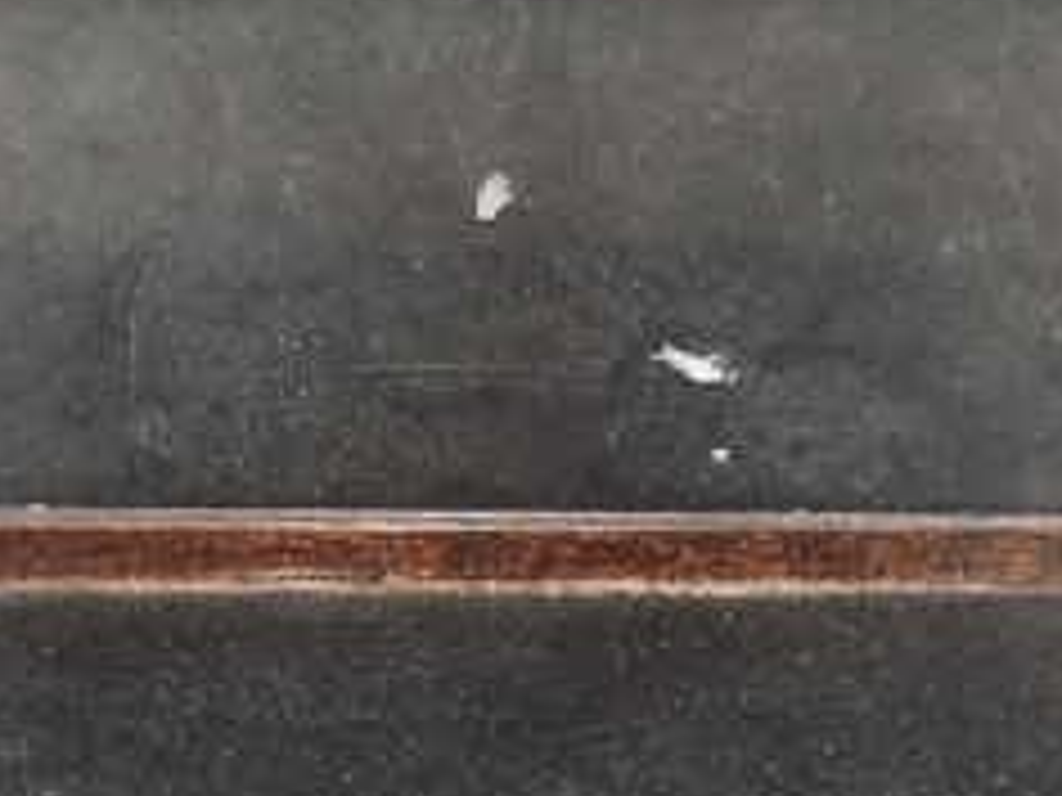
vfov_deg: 22.6
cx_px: 459
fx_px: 1994
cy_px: 432
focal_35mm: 65
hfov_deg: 29.8
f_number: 3
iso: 400
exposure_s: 1/13
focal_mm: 4.3
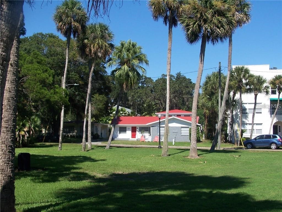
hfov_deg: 39.7
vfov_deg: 30.3
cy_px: 106
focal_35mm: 48
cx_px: 141
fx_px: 391
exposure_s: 1/750
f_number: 4
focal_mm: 8
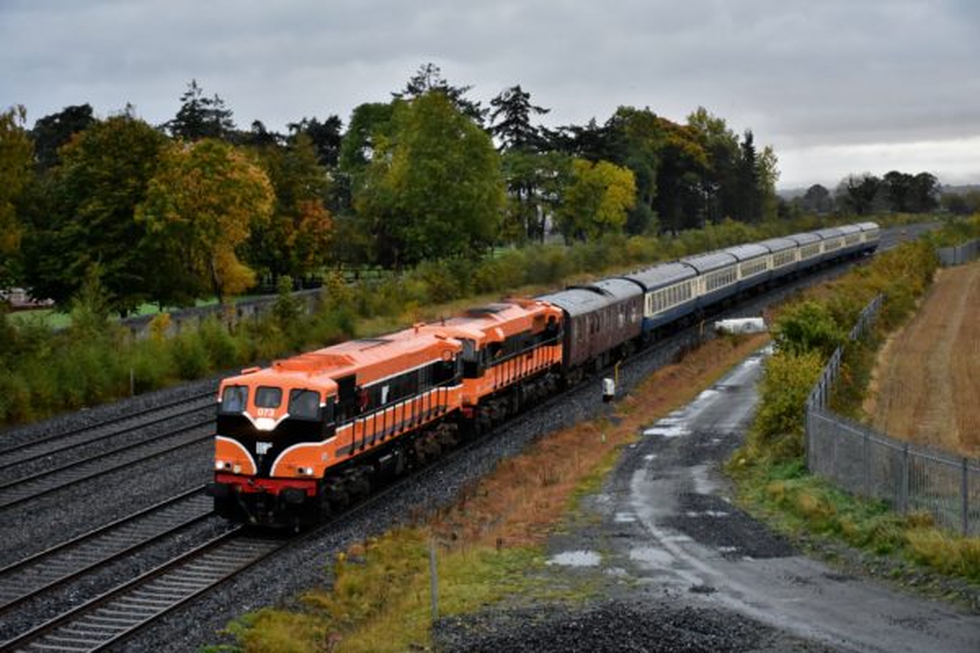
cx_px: 490
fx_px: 2042
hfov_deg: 27.0
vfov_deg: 18.2
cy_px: 326
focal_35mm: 75
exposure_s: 1/500
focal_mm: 50
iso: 5000
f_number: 4.8
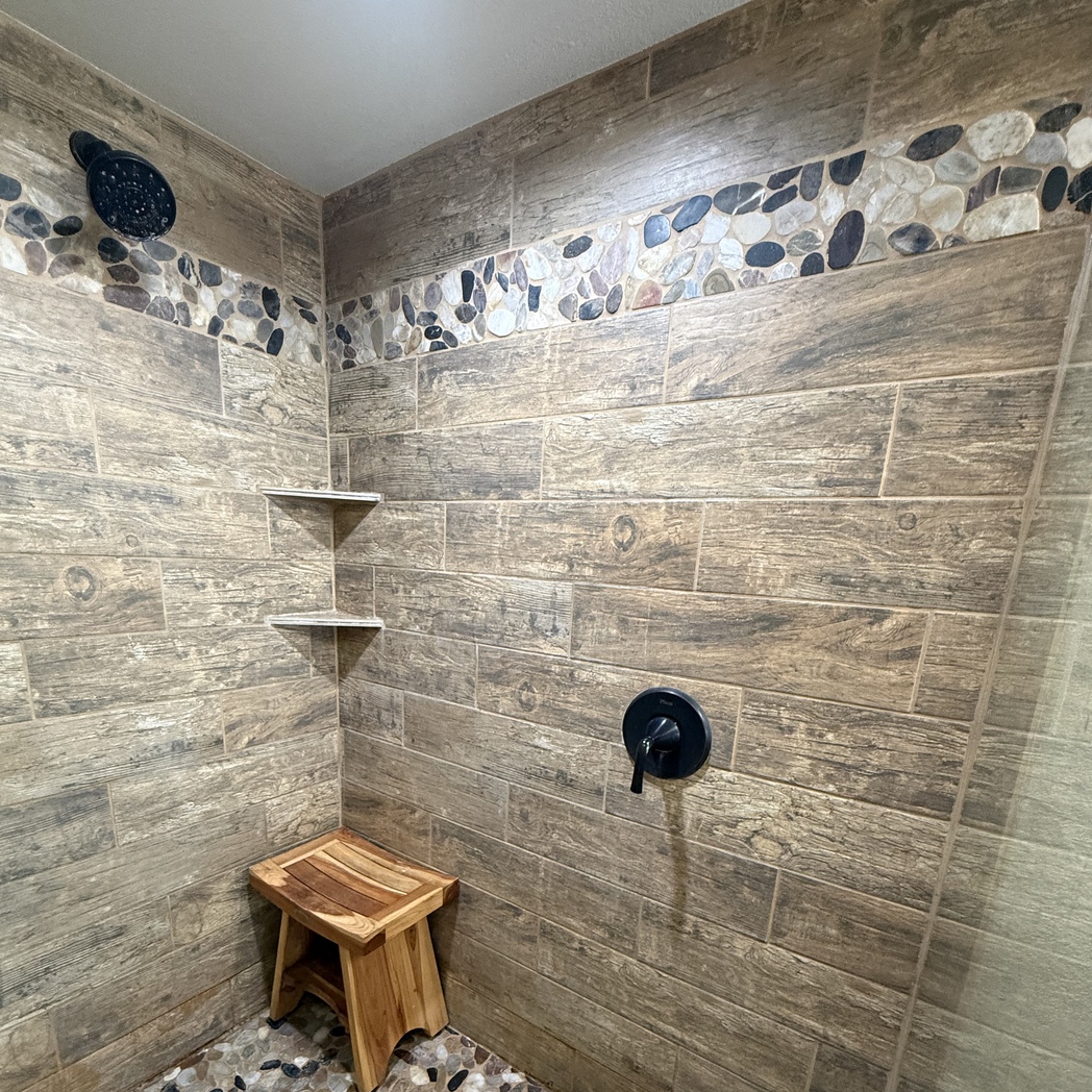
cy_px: 711
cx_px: 538
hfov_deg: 84.0
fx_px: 607
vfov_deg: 81.7
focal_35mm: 17
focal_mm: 2.22
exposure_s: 1/60
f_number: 2.2
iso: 500
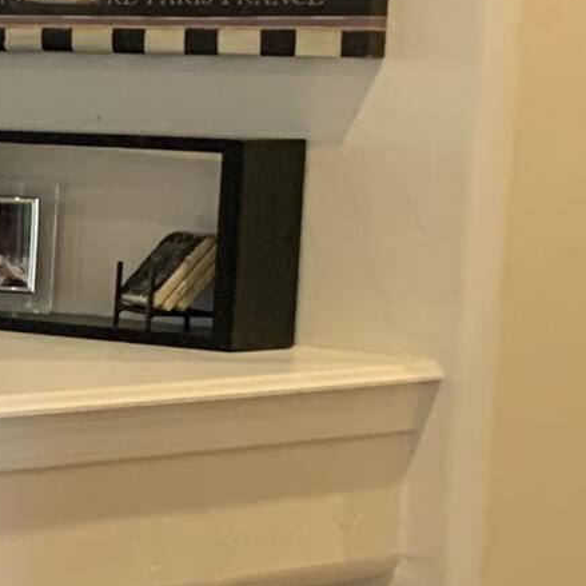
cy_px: 328
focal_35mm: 157
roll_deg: -0.8
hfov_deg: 8.6
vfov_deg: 11.1
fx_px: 3007
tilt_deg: -5.7
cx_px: -1339
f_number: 1.8
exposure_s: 1/60
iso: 160
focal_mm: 4.25
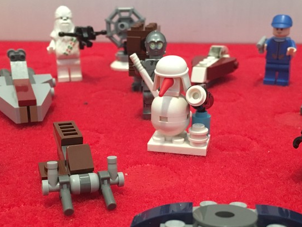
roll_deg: -0.5
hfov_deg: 39.6
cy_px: 141
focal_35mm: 48
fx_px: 419
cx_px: 167
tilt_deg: -22.5
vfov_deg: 30.2
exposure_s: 1/17
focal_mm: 4.15
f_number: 2.2
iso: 500
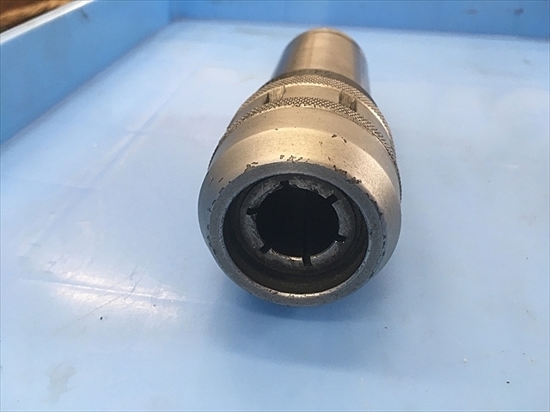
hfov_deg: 61.7
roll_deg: +1.1
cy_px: 206
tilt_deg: -33.5
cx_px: 275
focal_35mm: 29
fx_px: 461
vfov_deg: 48.2
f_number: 2.2
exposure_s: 1/30
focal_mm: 4.15
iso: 64
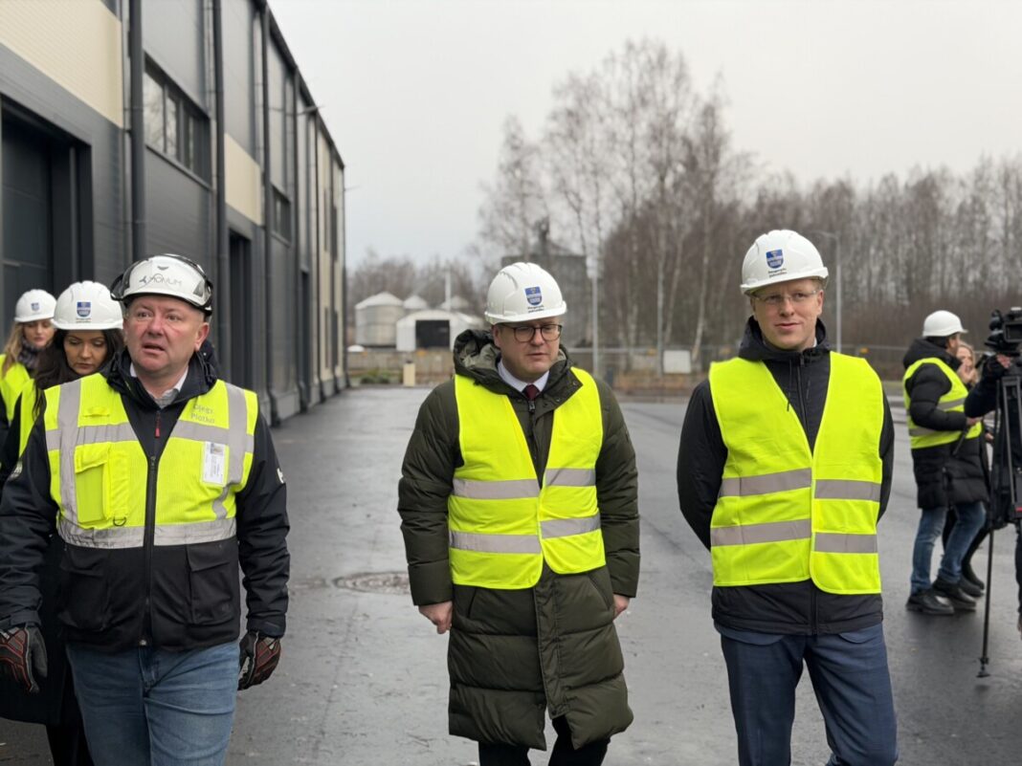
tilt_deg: -1.8
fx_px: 1417
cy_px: 383
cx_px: 511
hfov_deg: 39.7
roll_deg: +0.7
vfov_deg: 30.3
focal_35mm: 48
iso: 64
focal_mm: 6.76
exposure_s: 1/273
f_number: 1.78
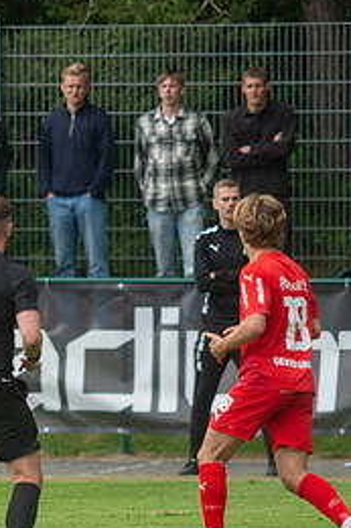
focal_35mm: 938
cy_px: 345
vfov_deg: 2.2
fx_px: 13735
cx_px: -170
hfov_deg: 1.5
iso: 900
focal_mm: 420
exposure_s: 1/1600
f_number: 4
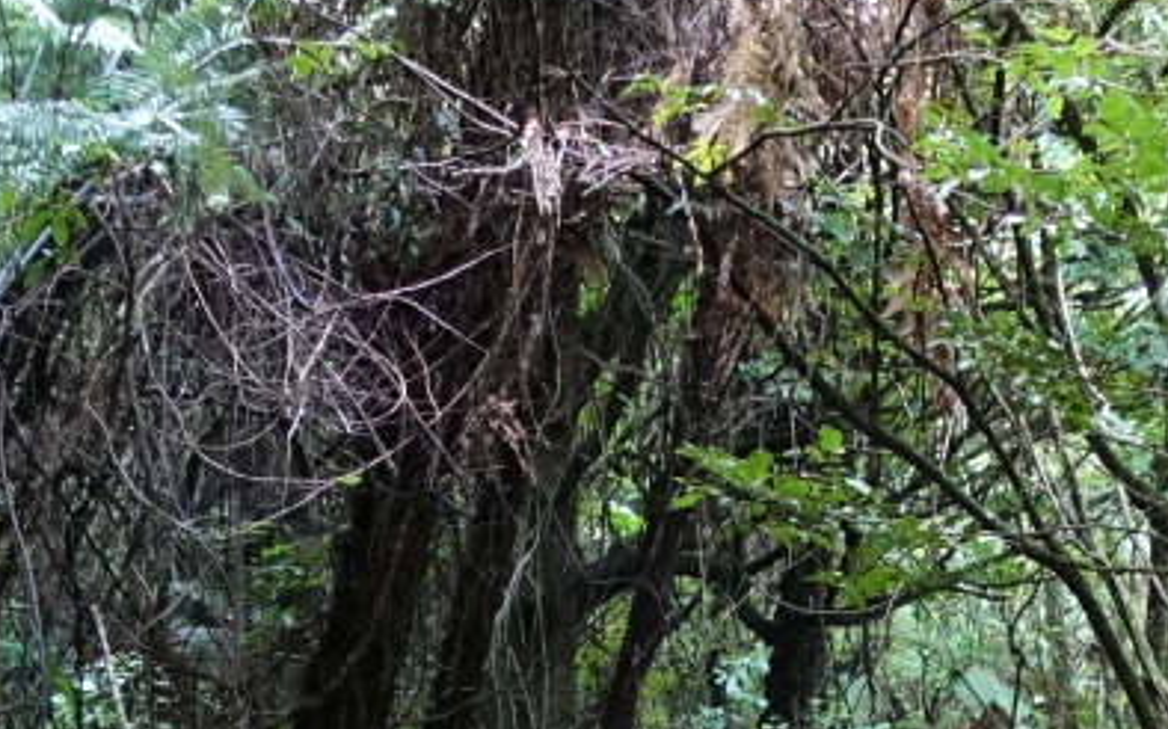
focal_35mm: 85
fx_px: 2705
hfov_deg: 24.2
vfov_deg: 13.9
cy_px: 1236
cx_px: 786
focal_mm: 8.8
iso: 1600
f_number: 1.8
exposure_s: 1/60
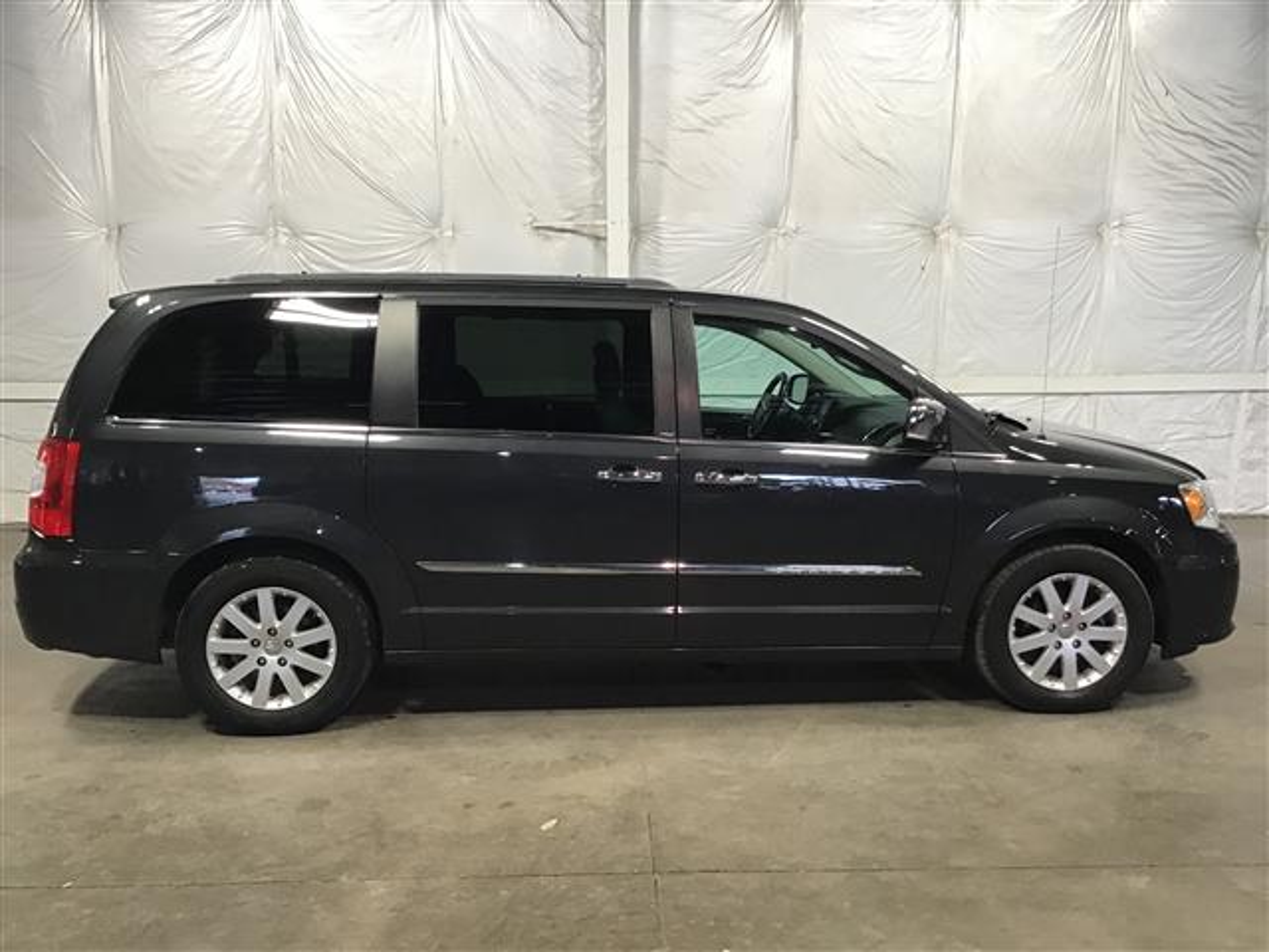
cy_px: 476
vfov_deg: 45.4
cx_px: 634
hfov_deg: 58.4
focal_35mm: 31
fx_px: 1136
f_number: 2.4
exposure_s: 1/30
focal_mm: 3.3
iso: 80
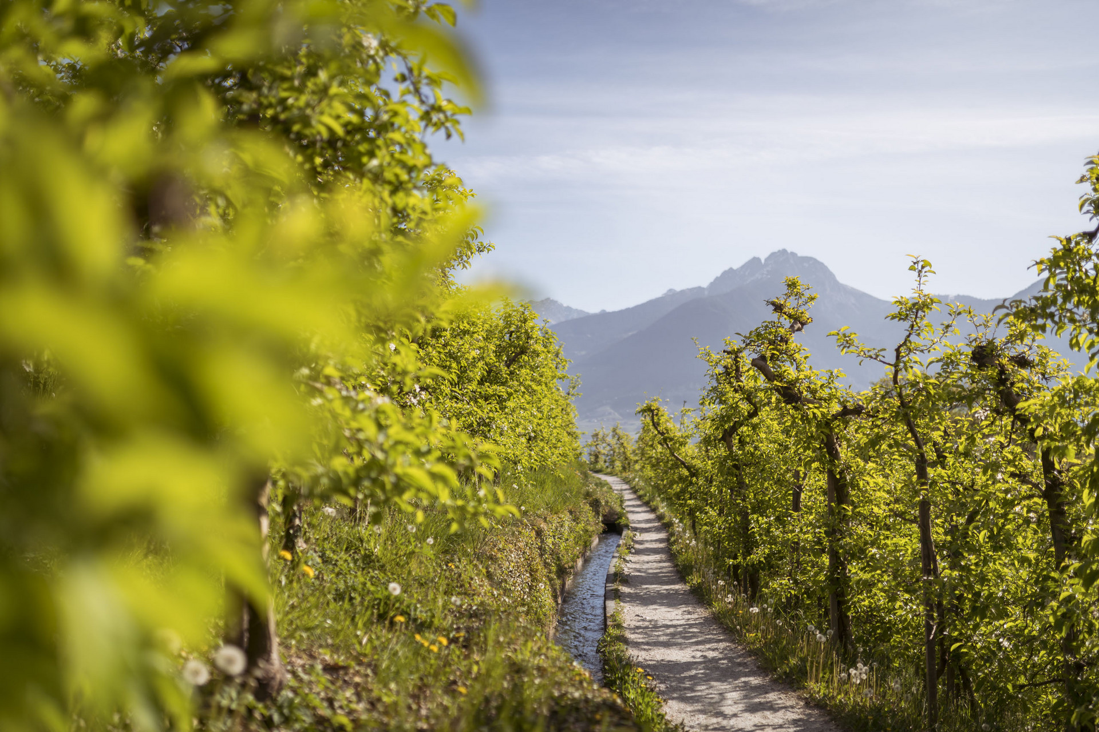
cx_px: 550
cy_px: 366
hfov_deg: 54.4
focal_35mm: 35
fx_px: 1068
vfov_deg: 37.9
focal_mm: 35
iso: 100
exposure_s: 1/6400
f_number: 1.4
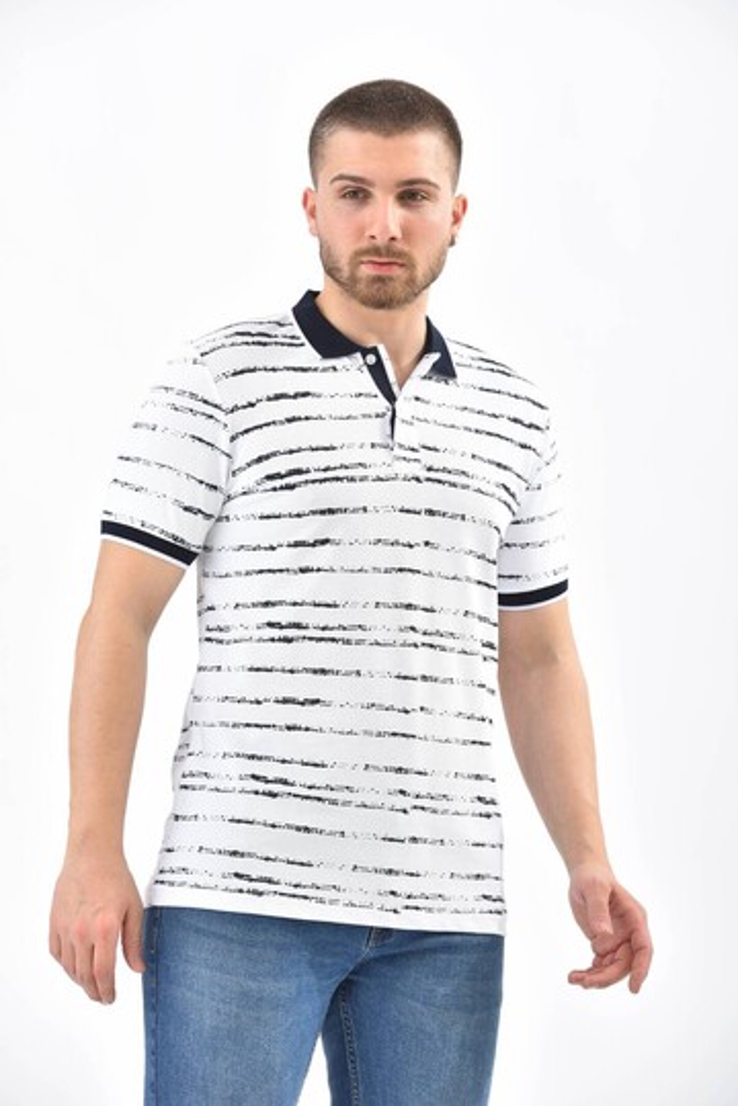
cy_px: 553
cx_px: 369
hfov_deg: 11.2
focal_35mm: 122
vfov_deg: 16.8
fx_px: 3751
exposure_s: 1/160
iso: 100
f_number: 7.1
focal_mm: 122
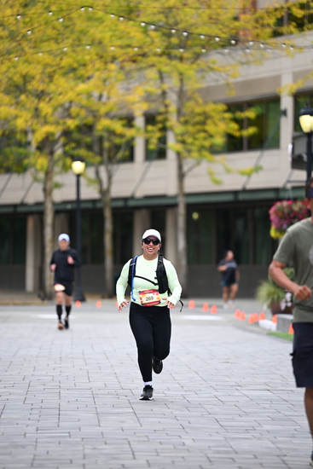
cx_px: 156
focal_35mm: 185
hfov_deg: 7.4
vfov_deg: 11.1
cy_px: 234
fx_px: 2411
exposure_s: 1/2500
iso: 640
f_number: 2.8
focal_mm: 185
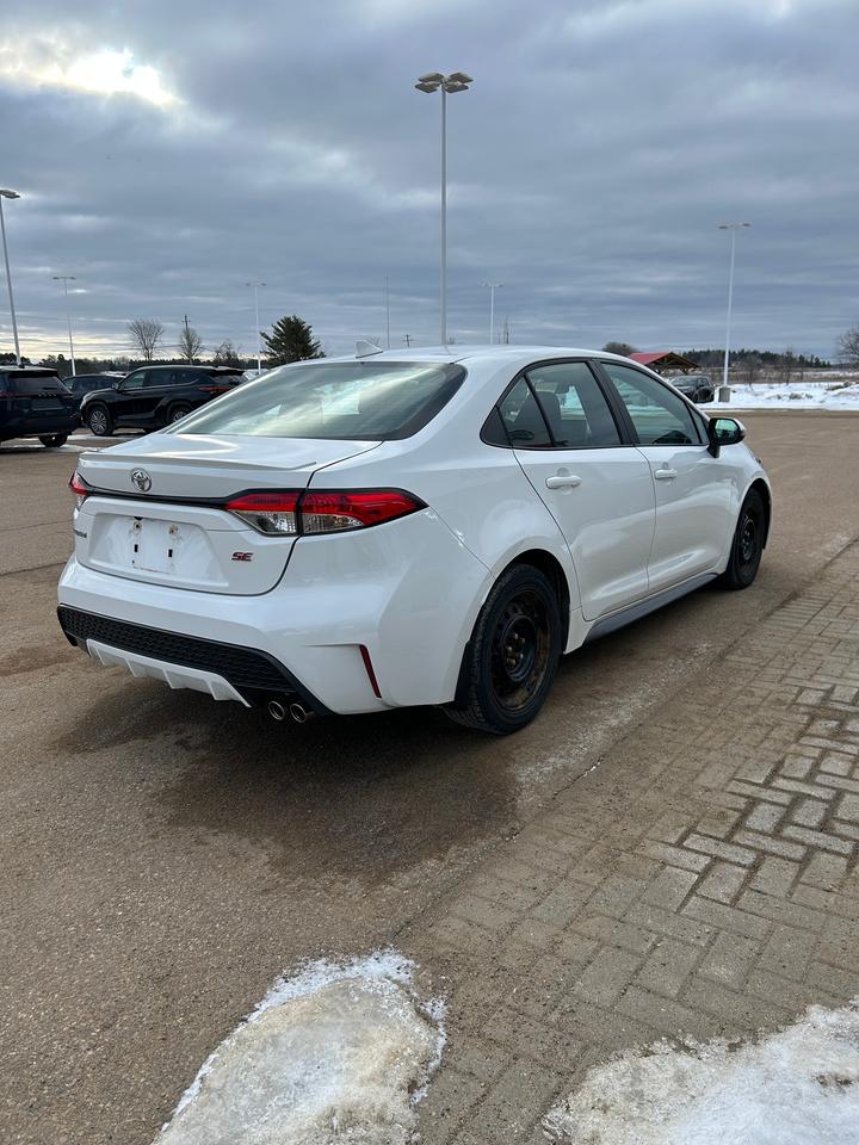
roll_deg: +0.6
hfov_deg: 53.1
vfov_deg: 67.3
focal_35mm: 26
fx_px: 860
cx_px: 430
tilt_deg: -12.4
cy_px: 572
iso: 50
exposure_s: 1/2299
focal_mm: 5.7
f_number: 1.5
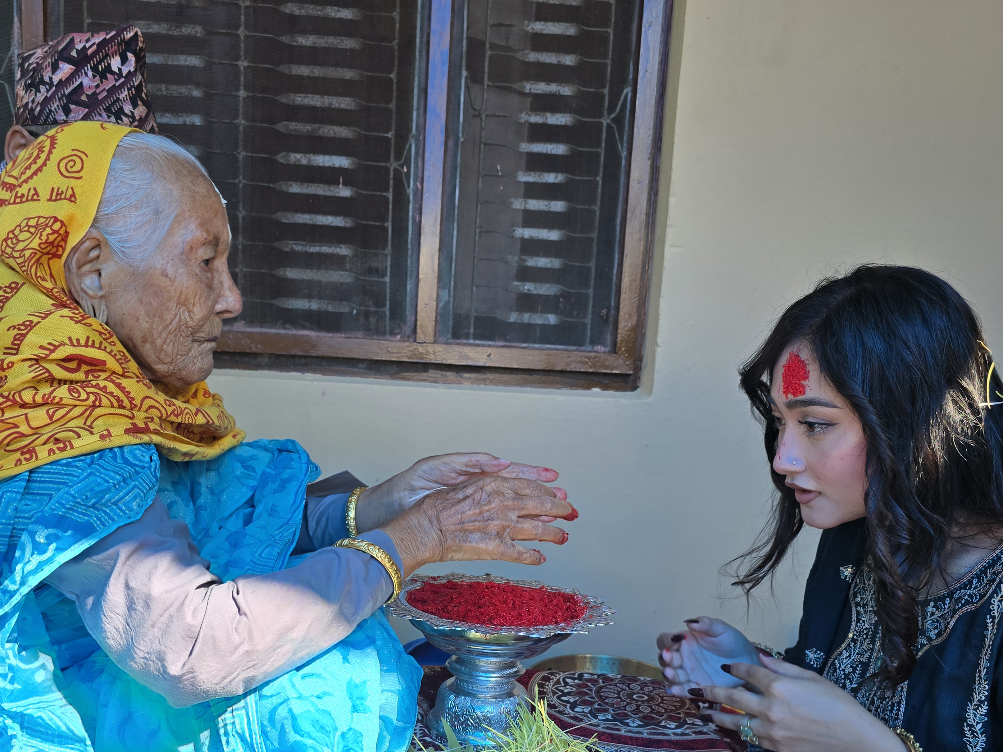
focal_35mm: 33
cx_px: 457
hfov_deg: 55.3
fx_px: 956
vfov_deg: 42.3
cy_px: 514
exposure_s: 1/235
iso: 12
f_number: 1.7
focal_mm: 6.3
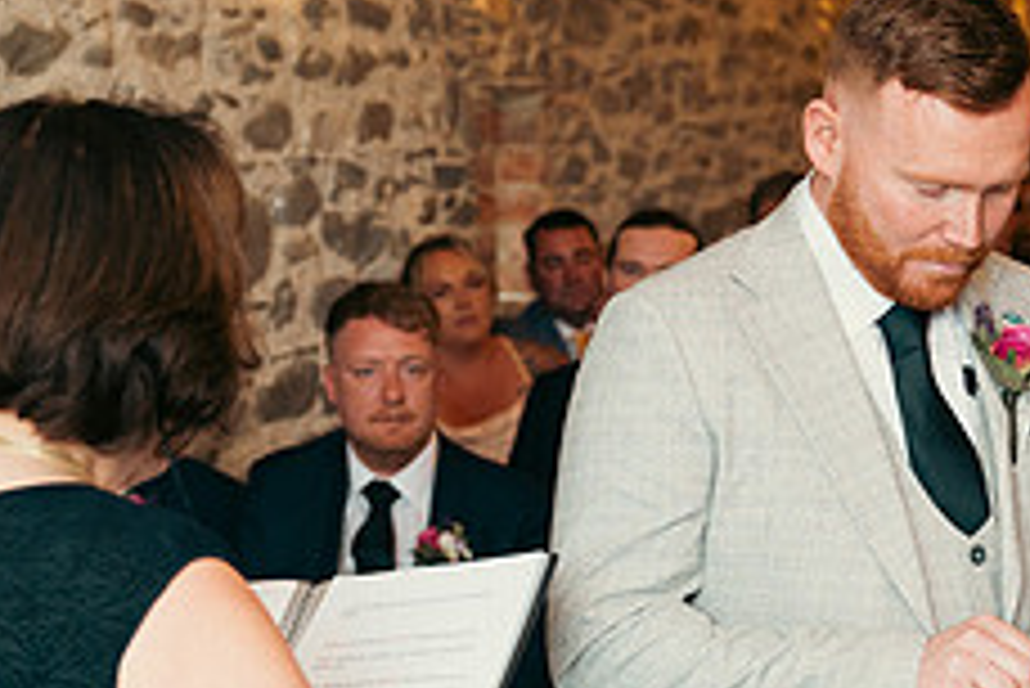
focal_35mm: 114
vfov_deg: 12.0
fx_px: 3264
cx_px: 886
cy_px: 479
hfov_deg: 17.7
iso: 1000
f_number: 3.5
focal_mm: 45
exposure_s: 1/160
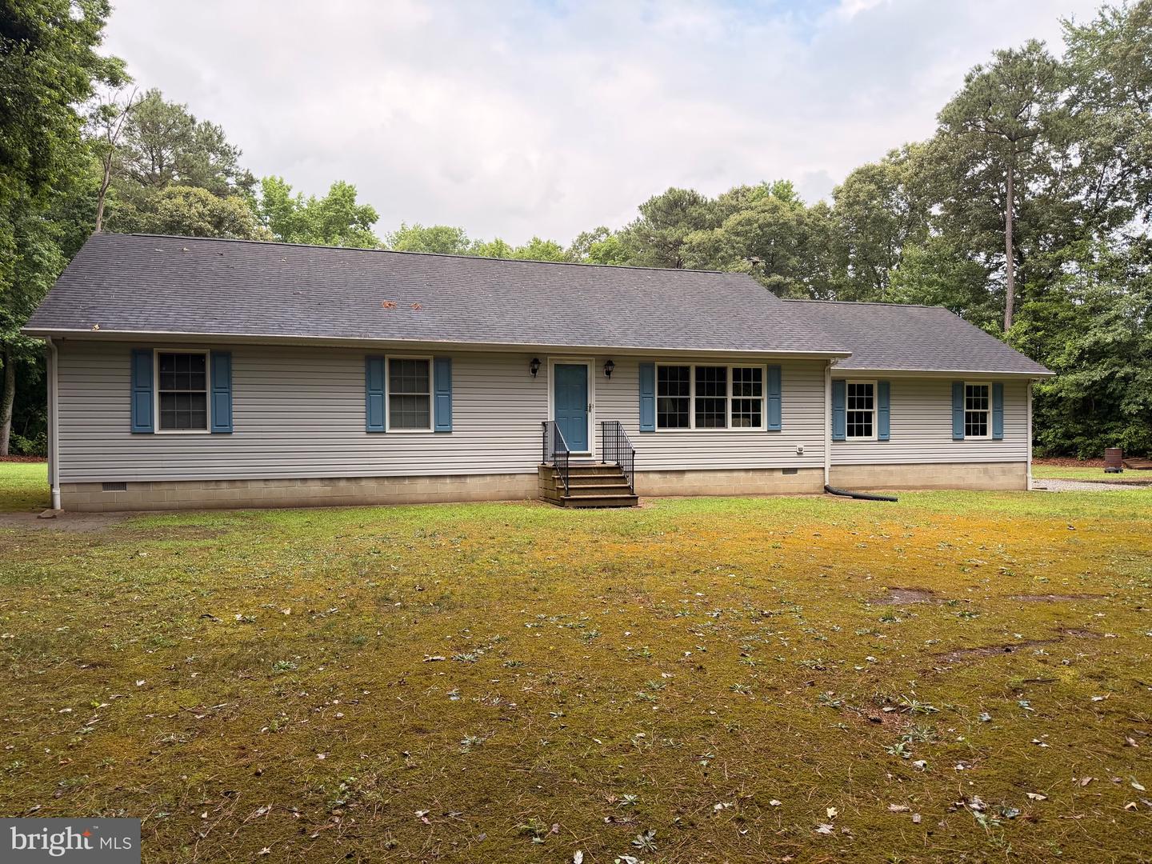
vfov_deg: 56.8
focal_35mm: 24
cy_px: 432
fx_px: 799
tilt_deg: -0.9
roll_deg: +0.5
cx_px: 576
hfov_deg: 71.6
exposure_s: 1/2370
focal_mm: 6.76
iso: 100
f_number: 1.78
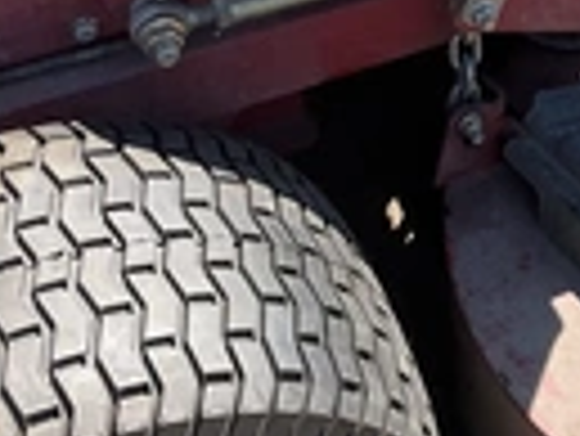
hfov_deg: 21.3
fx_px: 1509
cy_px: -193
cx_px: 508
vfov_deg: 15.3
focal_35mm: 90
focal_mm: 3
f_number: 1.8
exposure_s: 1/912
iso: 25
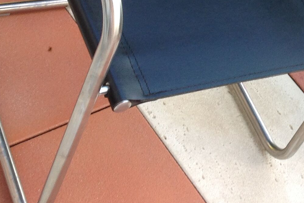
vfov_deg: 14.2
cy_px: -34
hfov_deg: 21.0
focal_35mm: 94
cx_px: 302
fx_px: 794
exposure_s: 1/33
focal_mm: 4.28
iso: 64
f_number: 2.4
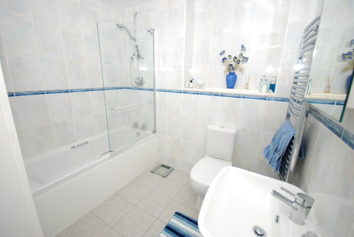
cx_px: 177
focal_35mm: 15
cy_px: 118
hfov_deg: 100.3
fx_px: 148
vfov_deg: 77.5
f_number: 4
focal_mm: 10
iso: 220
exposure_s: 1/60
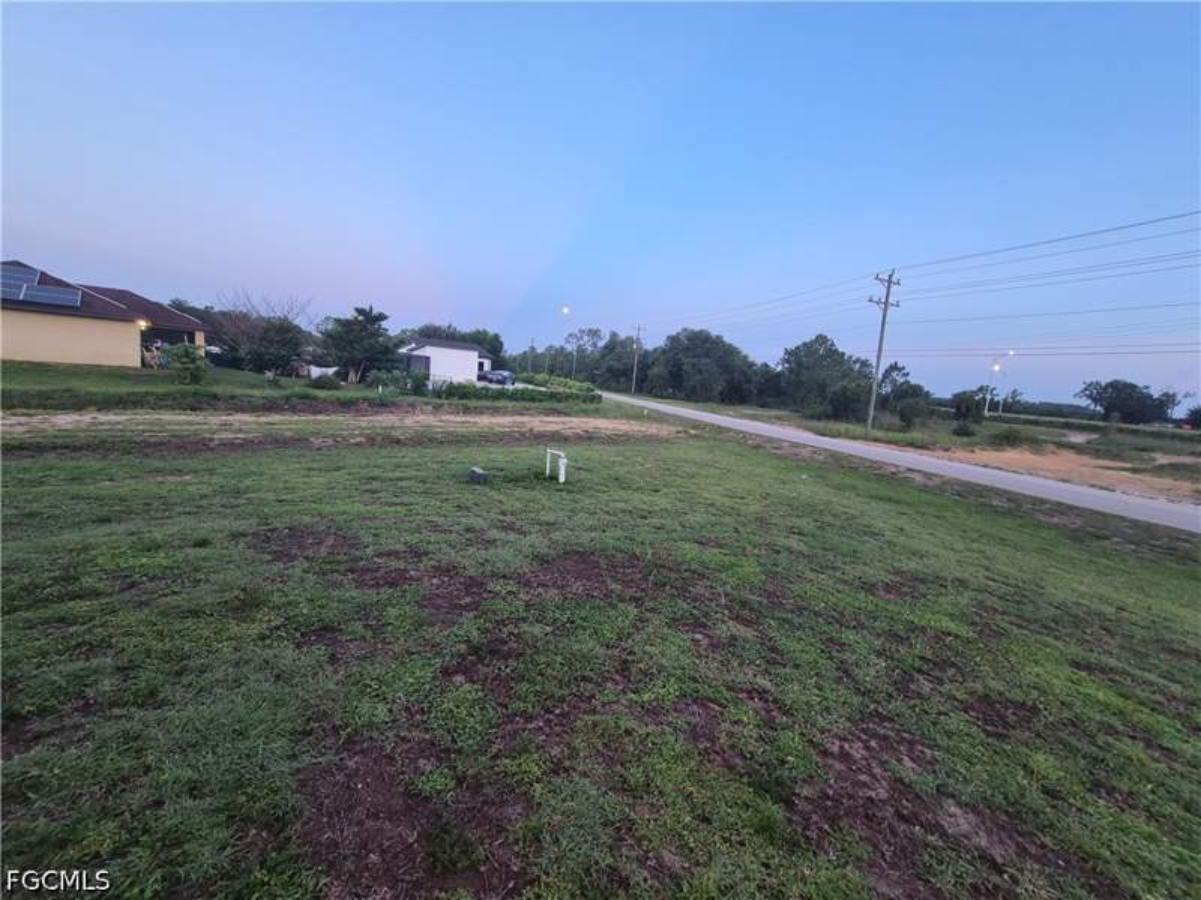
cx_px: 600
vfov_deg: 89.9
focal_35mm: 13
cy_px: 450
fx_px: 451
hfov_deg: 106.2
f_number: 2.2
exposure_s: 1/60
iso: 200
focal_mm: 1.74
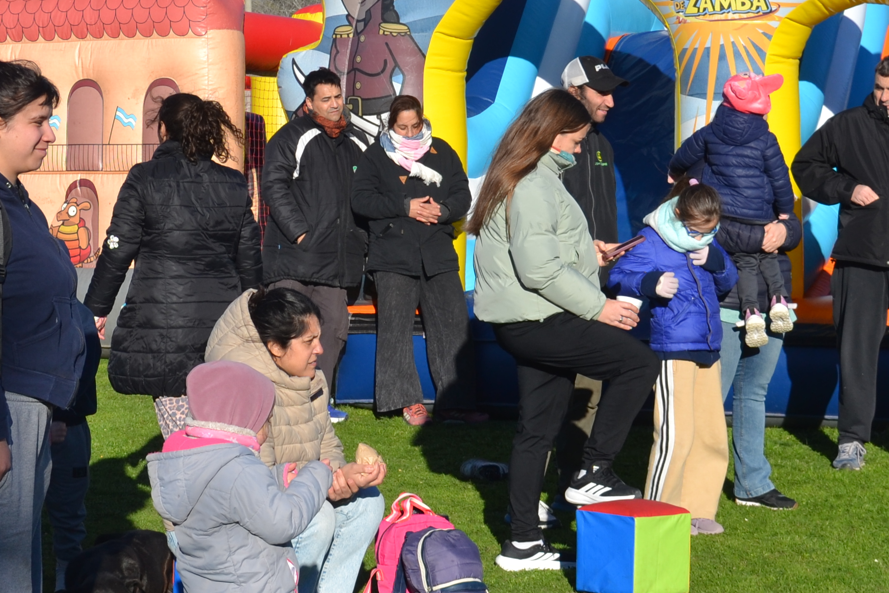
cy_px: 157
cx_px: 304
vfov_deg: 12.2
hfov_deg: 18.2
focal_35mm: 112
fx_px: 2766
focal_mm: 30
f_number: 9
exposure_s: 1/320
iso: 100
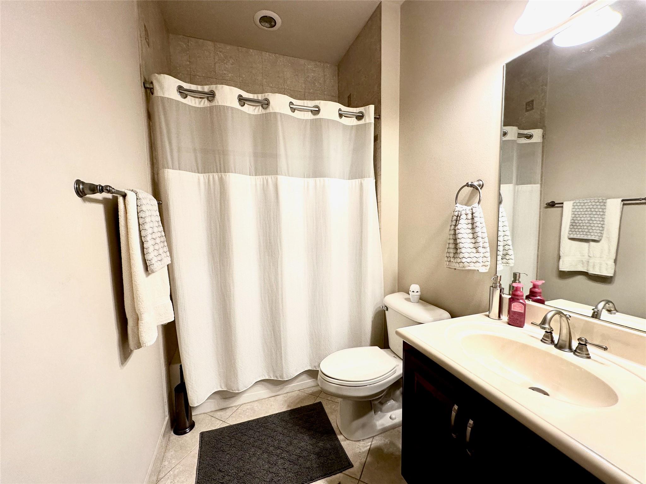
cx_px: 323
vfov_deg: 85.7
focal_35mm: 14
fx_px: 261
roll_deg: +0.6
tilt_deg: -5.2
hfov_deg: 102.1
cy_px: 242
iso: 160
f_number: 2.2
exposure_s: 1/120
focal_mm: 2.22
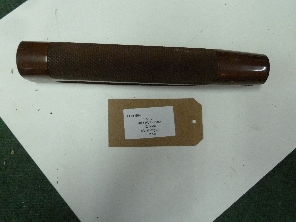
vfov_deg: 46.8
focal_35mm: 30
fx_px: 257
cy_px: 111
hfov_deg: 60.0
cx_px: 148
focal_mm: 5
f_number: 3.4
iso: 640
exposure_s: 1/60
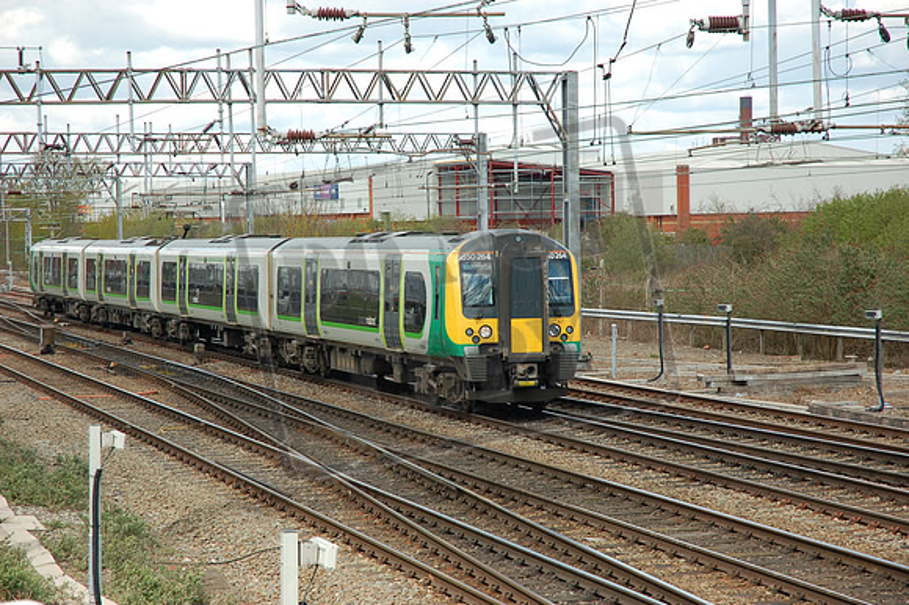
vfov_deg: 13.0
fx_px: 2650
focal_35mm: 105
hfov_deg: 19.5
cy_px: 302
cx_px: 454
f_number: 5.6
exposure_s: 1/500
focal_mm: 70
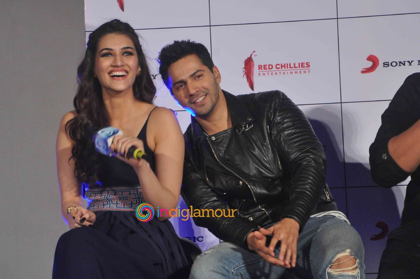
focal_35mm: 195
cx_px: 186
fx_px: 2268
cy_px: 132
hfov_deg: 10.6
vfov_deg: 7.0
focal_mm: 105
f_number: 8
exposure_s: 1/80
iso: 1250
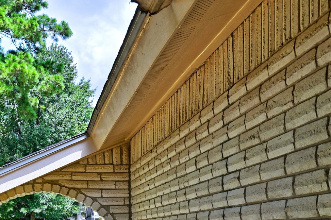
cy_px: 241
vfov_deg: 19.4
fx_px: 615
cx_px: 234
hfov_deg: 29.8
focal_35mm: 67
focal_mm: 30
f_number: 8
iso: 400
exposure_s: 1/320
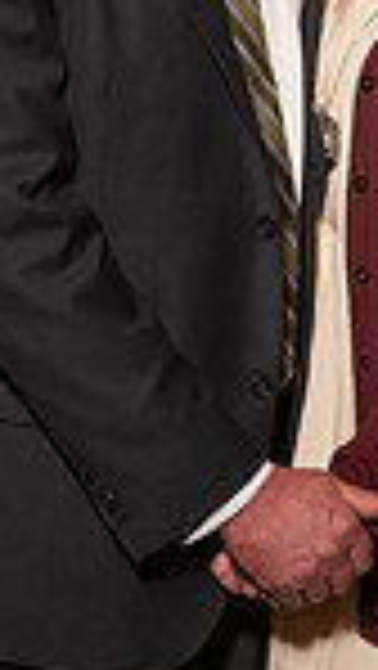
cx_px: 225
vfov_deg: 9.6
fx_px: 3949
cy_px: -31
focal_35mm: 222
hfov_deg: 5.5
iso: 1000
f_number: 2.8
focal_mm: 70
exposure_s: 1/160
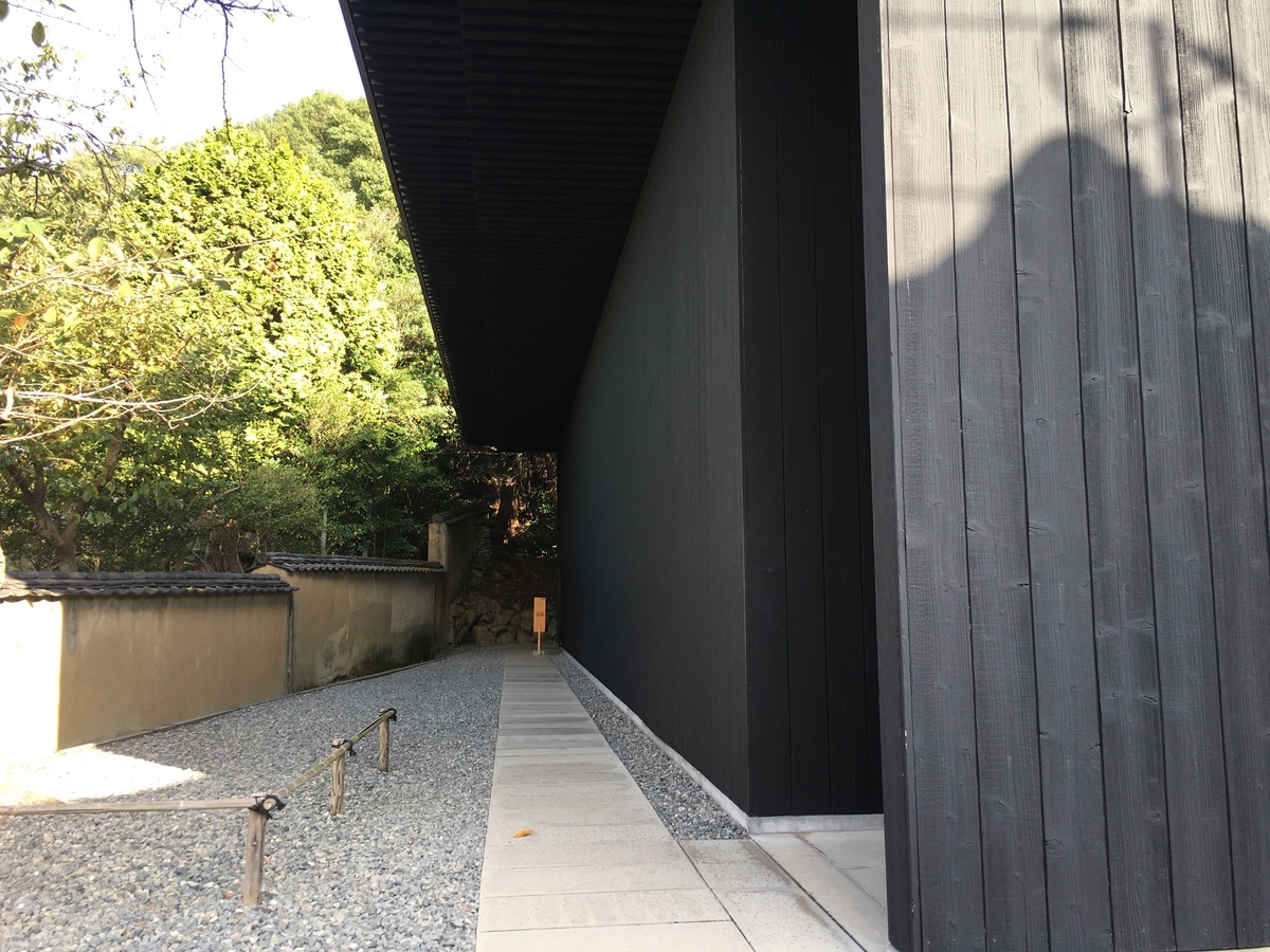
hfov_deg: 61.7
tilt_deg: +7.5
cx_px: 635
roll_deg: +0.7
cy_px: 476
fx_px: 1064
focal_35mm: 29
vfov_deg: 48.2
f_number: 2.2
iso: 25
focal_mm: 4.15
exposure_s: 1/122
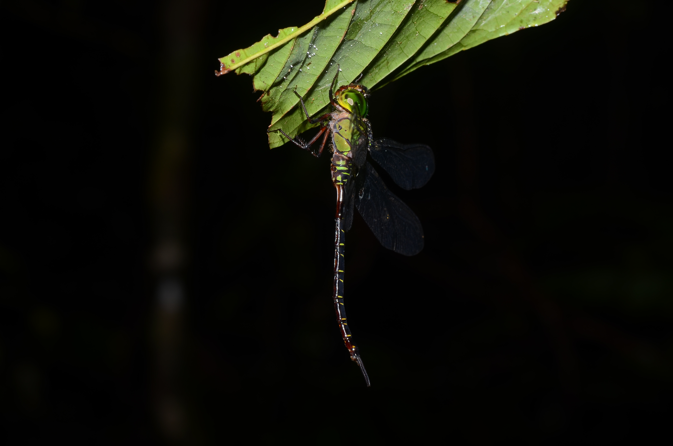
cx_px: 336
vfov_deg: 10.1
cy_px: 223
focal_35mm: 135
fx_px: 2519
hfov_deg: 15.2
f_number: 18
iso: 100
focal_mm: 90
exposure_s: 1/320
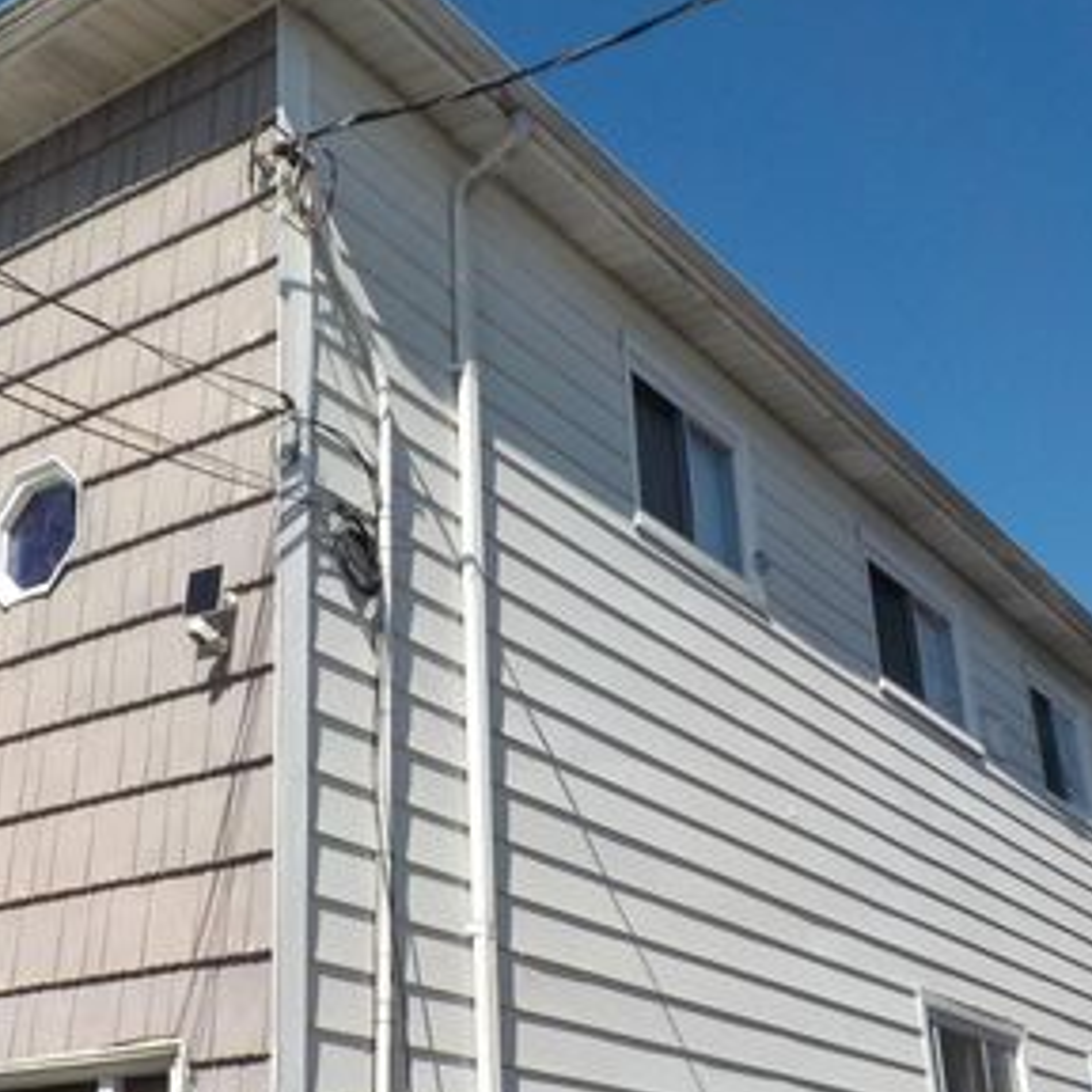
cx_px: 296
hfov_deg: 36.1
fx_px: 1642
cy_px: 616
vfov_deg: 36.7
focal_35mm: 46
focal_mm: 4.1
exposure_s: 1/1600
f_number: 3.3
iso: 125
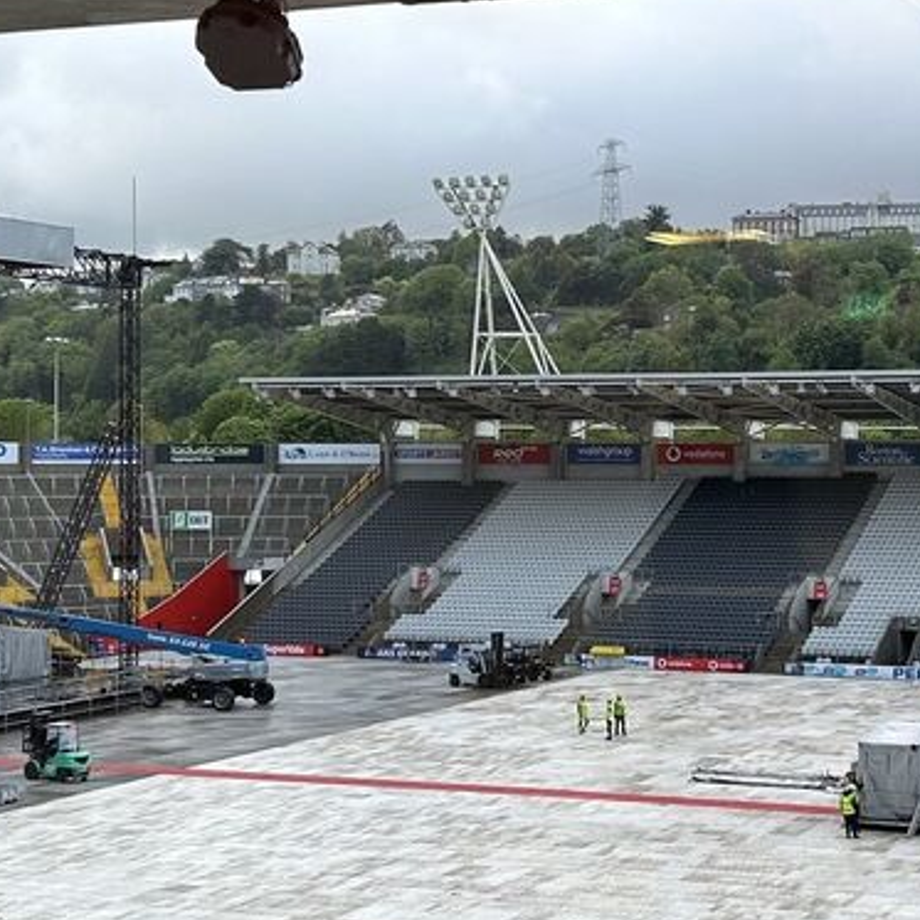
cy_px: 444
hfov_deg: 23.2
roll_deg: +0.2
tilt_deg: +0.4
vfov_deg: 23.4
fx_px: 2225
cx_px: 659
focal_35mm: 74
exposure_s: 1/111
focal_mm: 5.7
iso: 32
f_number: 1.5
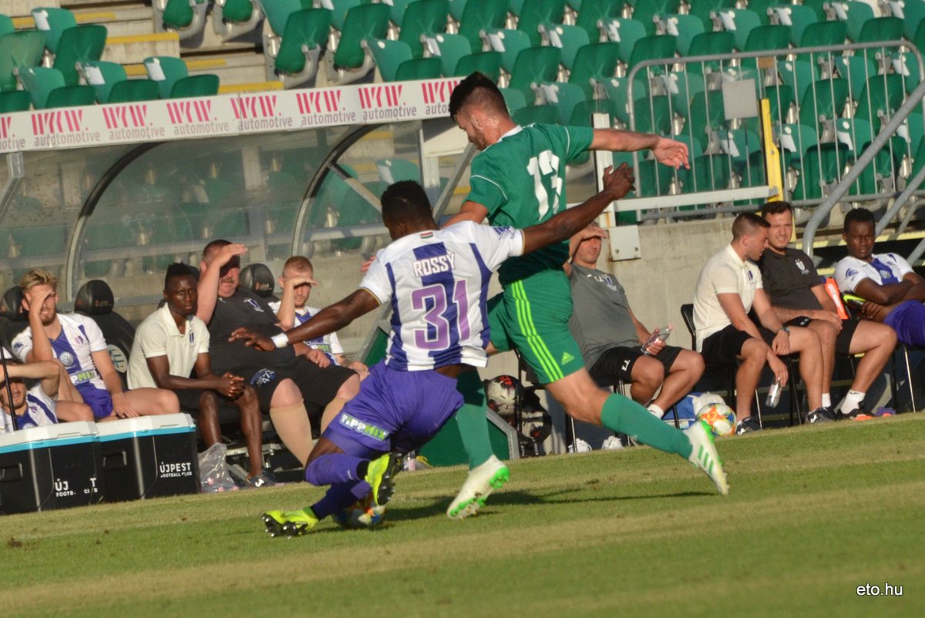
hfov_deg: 4.6
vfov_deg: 3.1
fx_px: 11570
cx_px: 462
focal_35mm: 450
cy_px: 309
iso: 1000
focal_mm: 300
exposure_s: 1/4000
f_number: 8
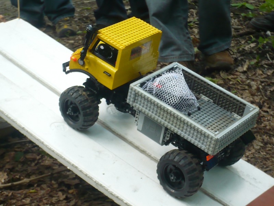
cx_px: 137
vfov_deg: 17.6
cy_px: 103
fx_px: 665
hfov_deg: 23.3
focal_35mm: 84
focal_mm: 13.9
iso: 200
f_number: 4.4
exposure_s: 1/30
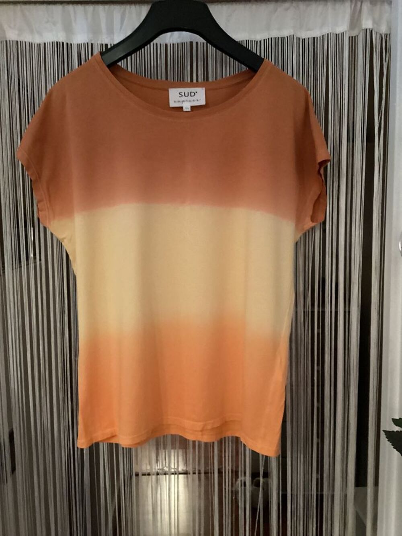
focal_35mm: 31
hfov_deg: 45.4
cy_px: 268
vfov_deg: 58.3
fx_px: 480
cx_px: 201
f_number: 2.4
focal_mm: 3.3
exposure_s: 1/17
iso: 640
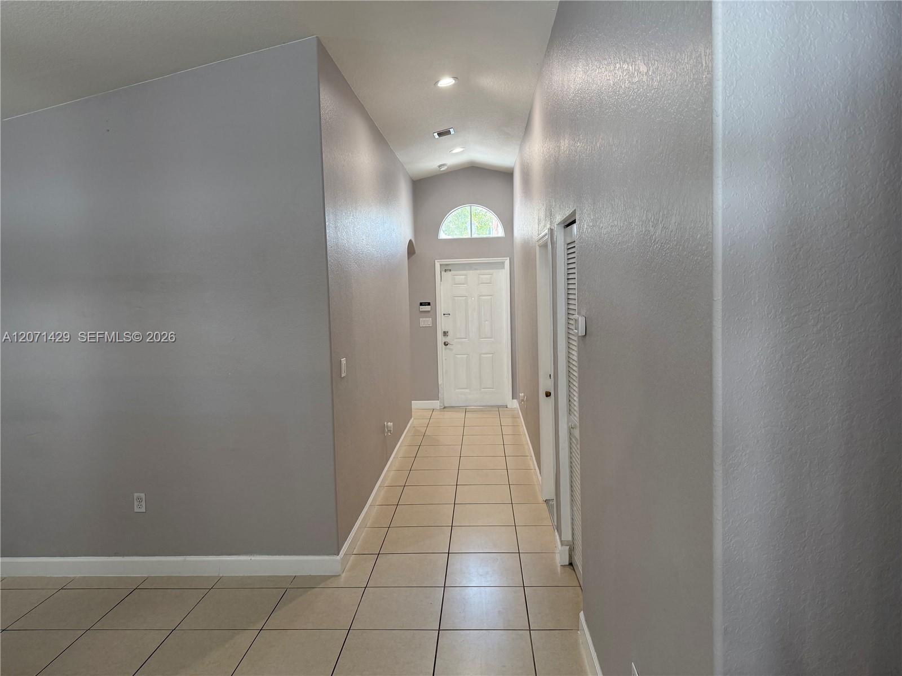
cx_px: 451
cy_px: 338
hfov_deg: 71.6
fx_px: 625
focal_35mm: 24
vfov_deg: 56.8
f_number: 1.78
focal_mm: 6.76
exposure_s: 1/129
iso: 160
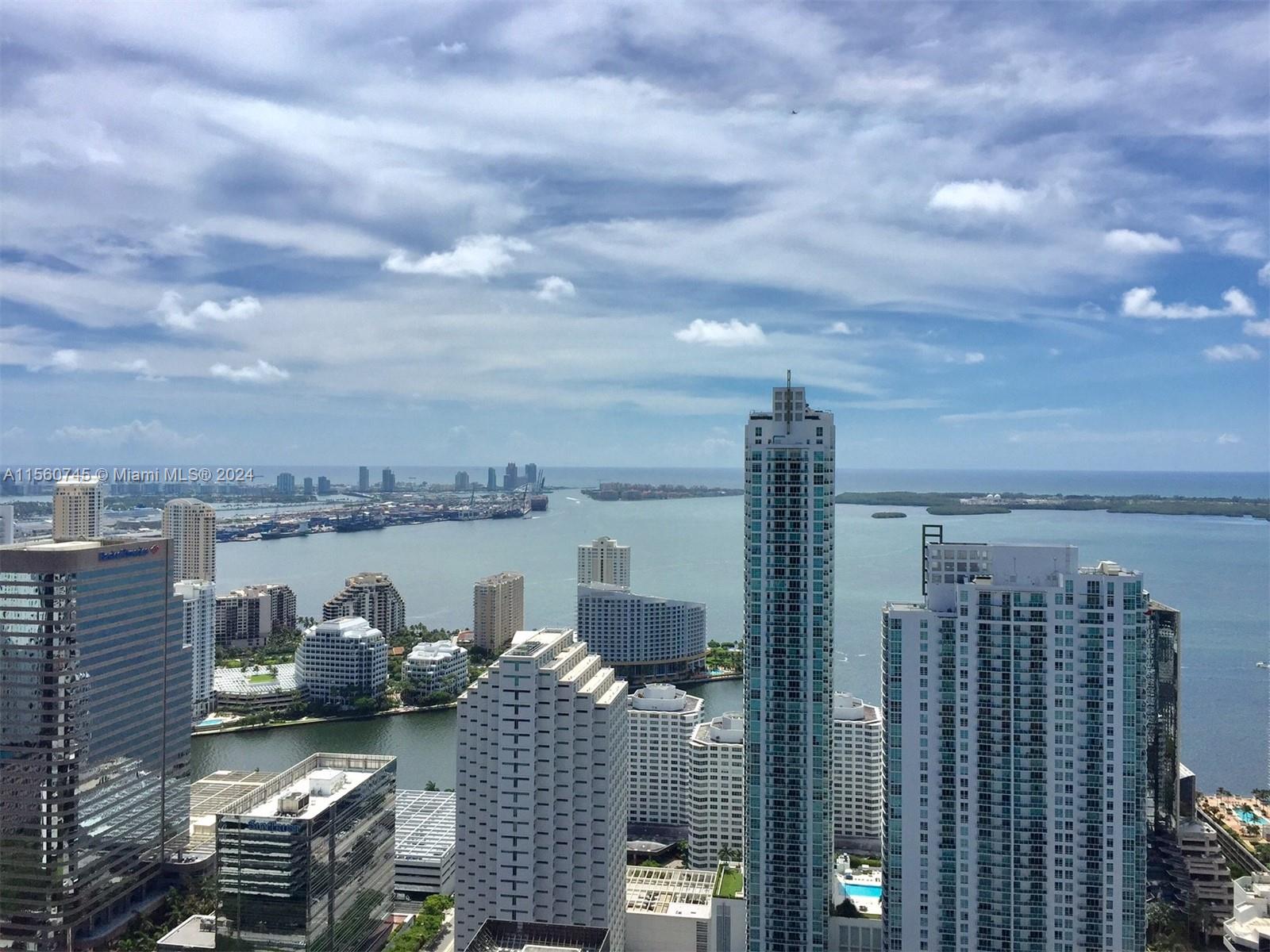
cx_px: 635
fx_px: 1064
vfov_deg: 48.2
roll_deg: -1.5
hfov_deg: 61.7
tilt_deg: -0.6
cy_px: 476
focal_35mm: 29
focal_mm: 4.15
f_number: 2.2
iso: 32
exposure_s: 1/4950
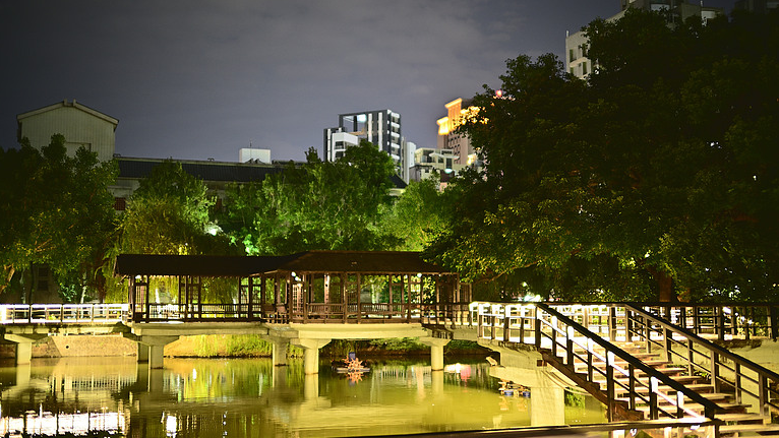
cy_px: 190
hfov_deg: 42.9
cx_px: 393
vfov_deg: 24.9
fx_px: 992
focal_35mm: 48
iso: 320
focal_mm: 45
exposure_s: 1/4
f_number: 0.95
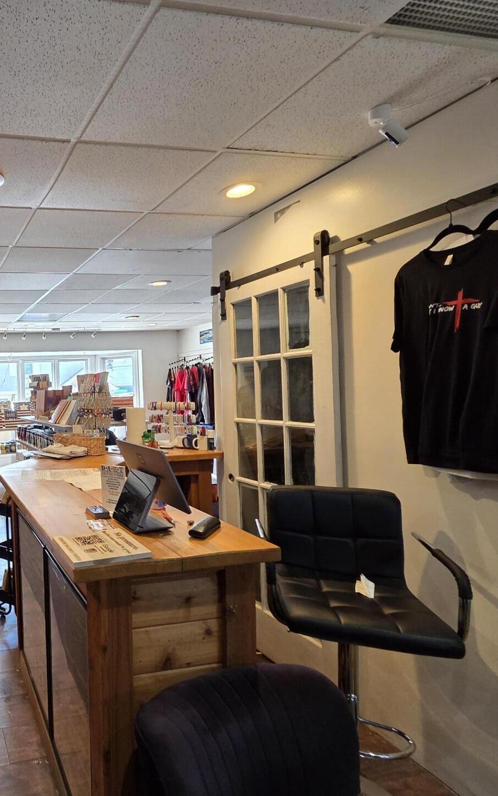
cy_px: 385
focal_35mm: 19
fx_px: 413
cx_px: 9
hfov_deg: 51.1
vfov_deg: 88.0
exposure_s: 1/60
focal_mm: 2.2
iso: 200
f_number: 2.2
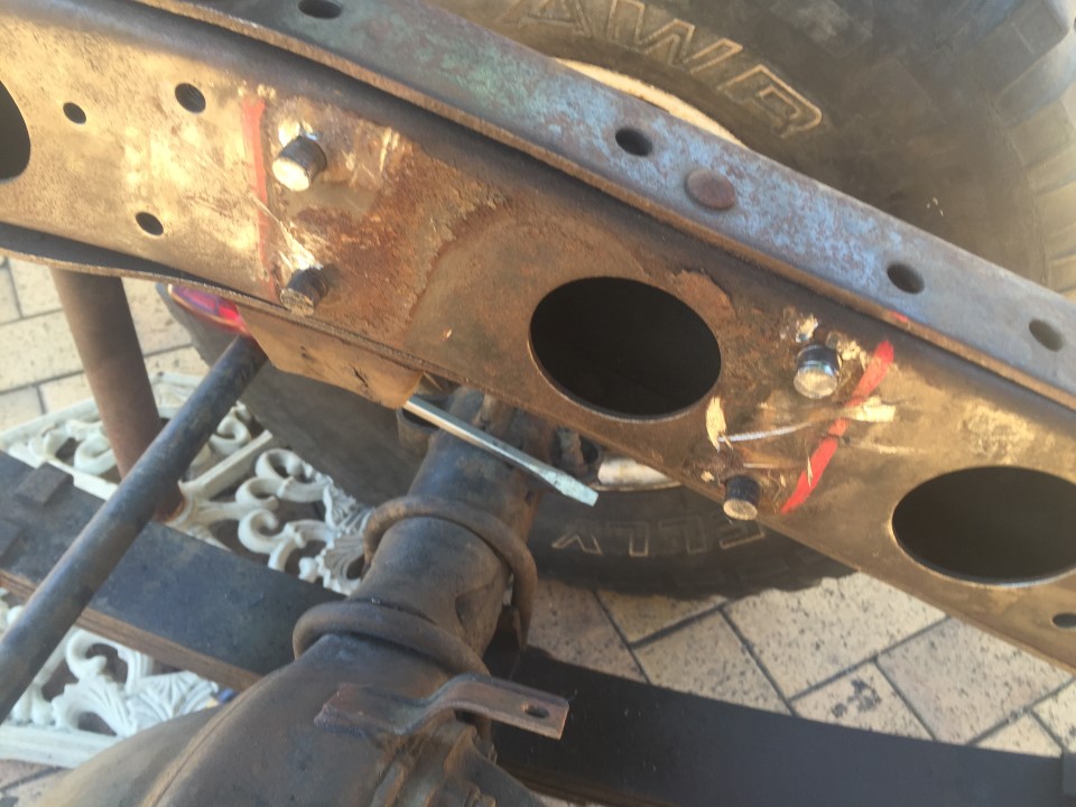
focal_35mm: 29
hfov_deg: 61.7
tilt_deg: -48.2
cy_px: 404
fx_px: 901
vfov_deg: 48.2
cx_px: 538
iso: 32
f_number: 2.2
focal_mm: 4.15
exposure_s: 1/60
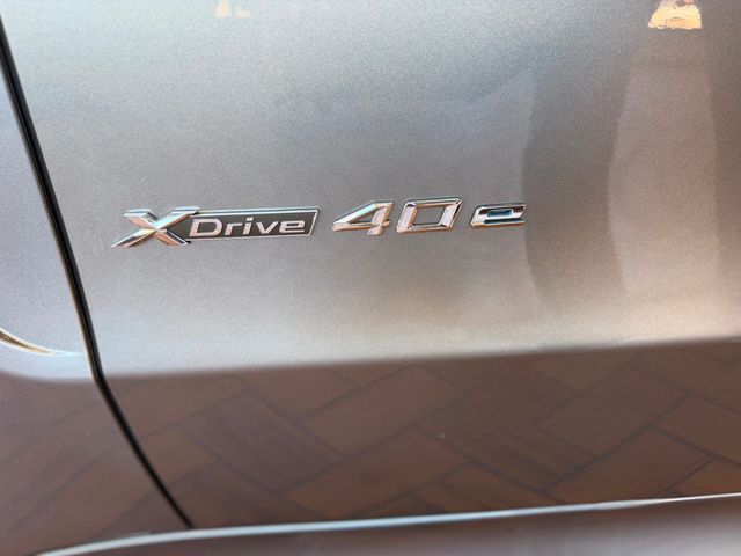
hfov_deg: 71.6
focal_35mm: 24
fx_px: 514
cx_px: 370
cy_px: 278
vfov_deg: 56.8
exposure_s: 1/132
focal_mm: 6.76
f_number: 1.78
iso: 125
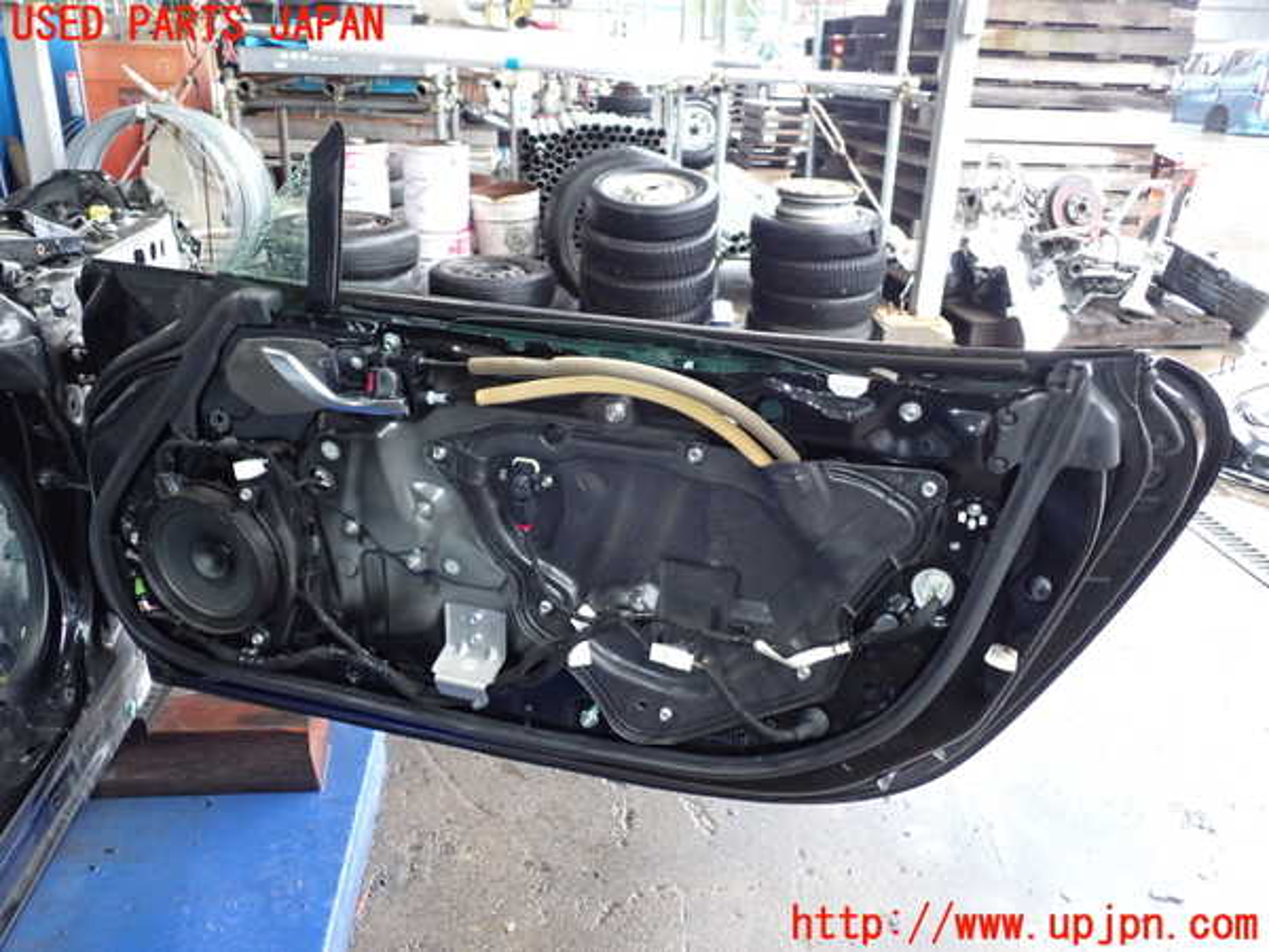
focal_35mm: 28
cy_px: 476
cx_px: 634
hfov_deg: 63.4
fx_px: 1026
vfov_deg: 49.7
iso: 400
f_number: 3.2
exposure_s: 1/30
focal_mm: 5.05
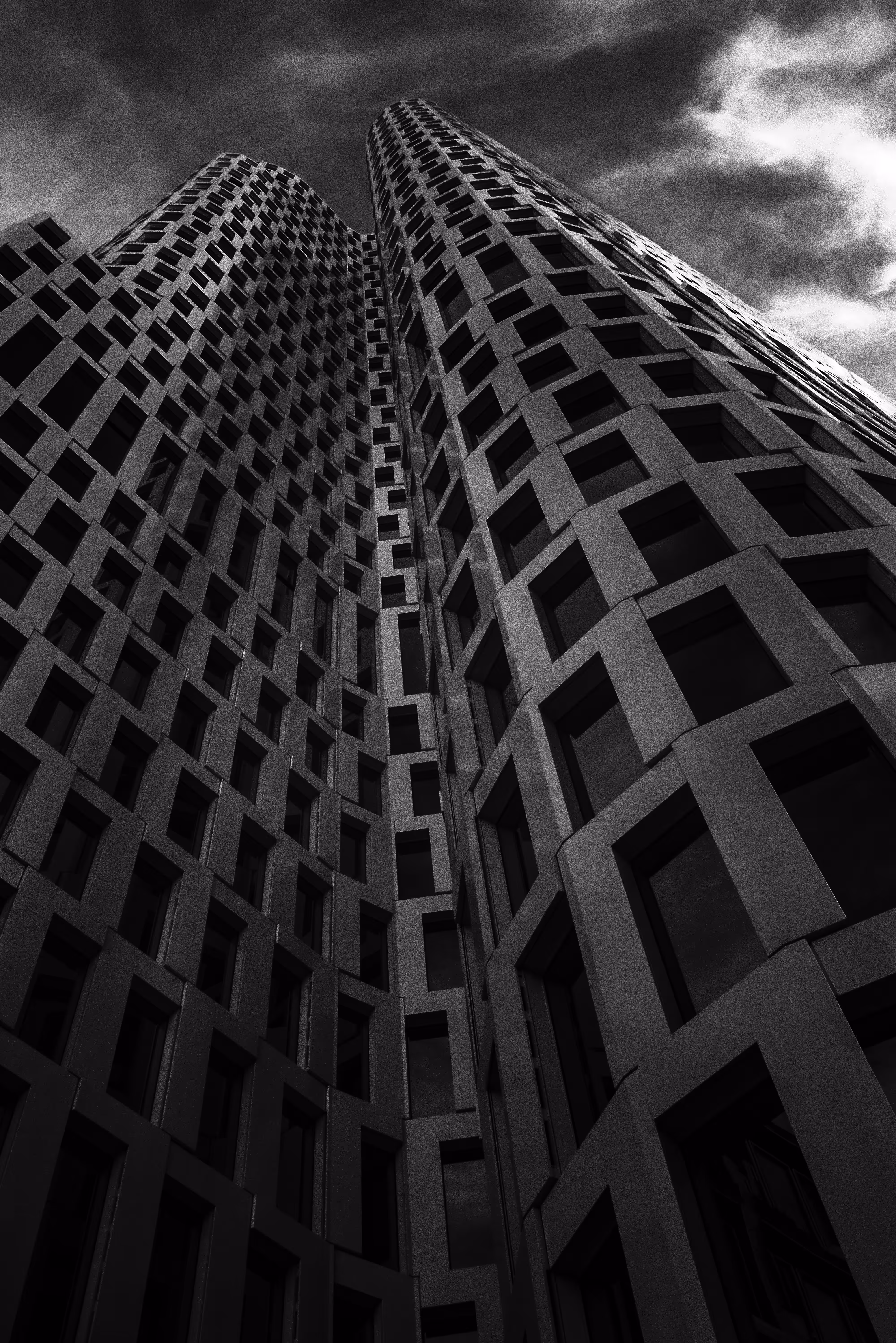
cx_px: 448
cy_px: 672
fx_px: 1307
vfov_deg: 54.4
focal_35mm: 35
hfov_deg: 37.9
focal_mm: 35
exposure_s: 1/50
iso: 3200
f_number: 16
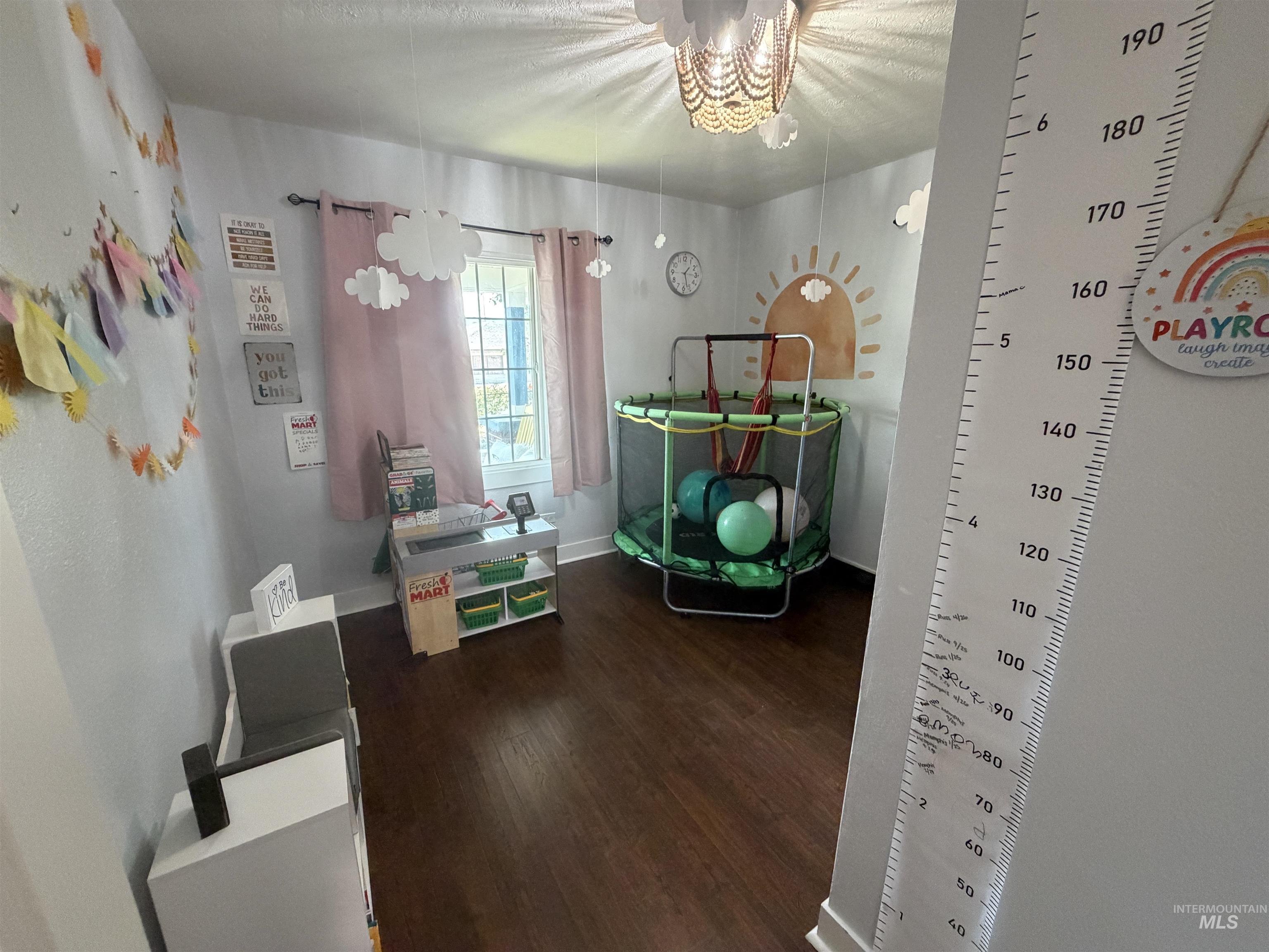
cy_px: 476
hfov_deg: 102.1
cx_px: 634
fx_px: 513
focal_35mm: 14
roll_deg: -0.1
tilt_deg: -14.2
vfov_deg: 85.7
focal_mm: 2.22
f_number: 2.2
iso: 500
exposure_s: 1/60
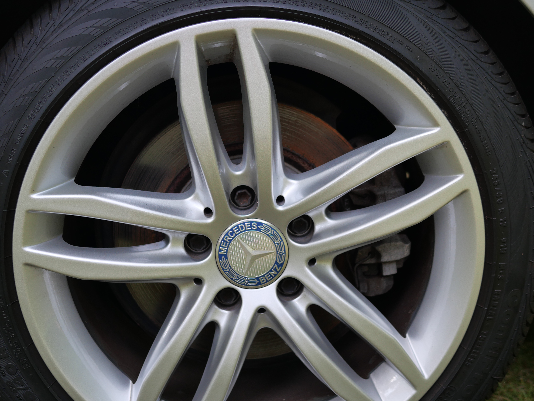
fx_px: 771
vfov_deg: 29.1
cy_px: 200
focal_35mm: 50
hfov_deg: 38.2
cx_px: 267
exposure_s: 1/250
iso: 200
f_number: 2.2
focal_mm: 25
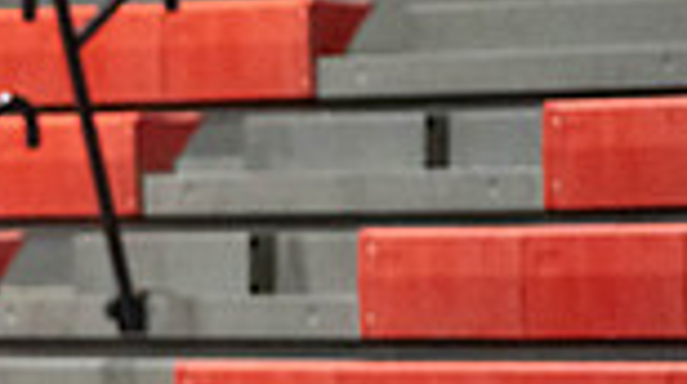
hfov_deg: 5.1
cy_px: 767
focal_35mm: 418
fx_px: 7601
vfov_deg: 2.9
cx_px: -482
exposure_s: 1/1000
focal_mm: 96
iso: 6400
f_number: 2.8
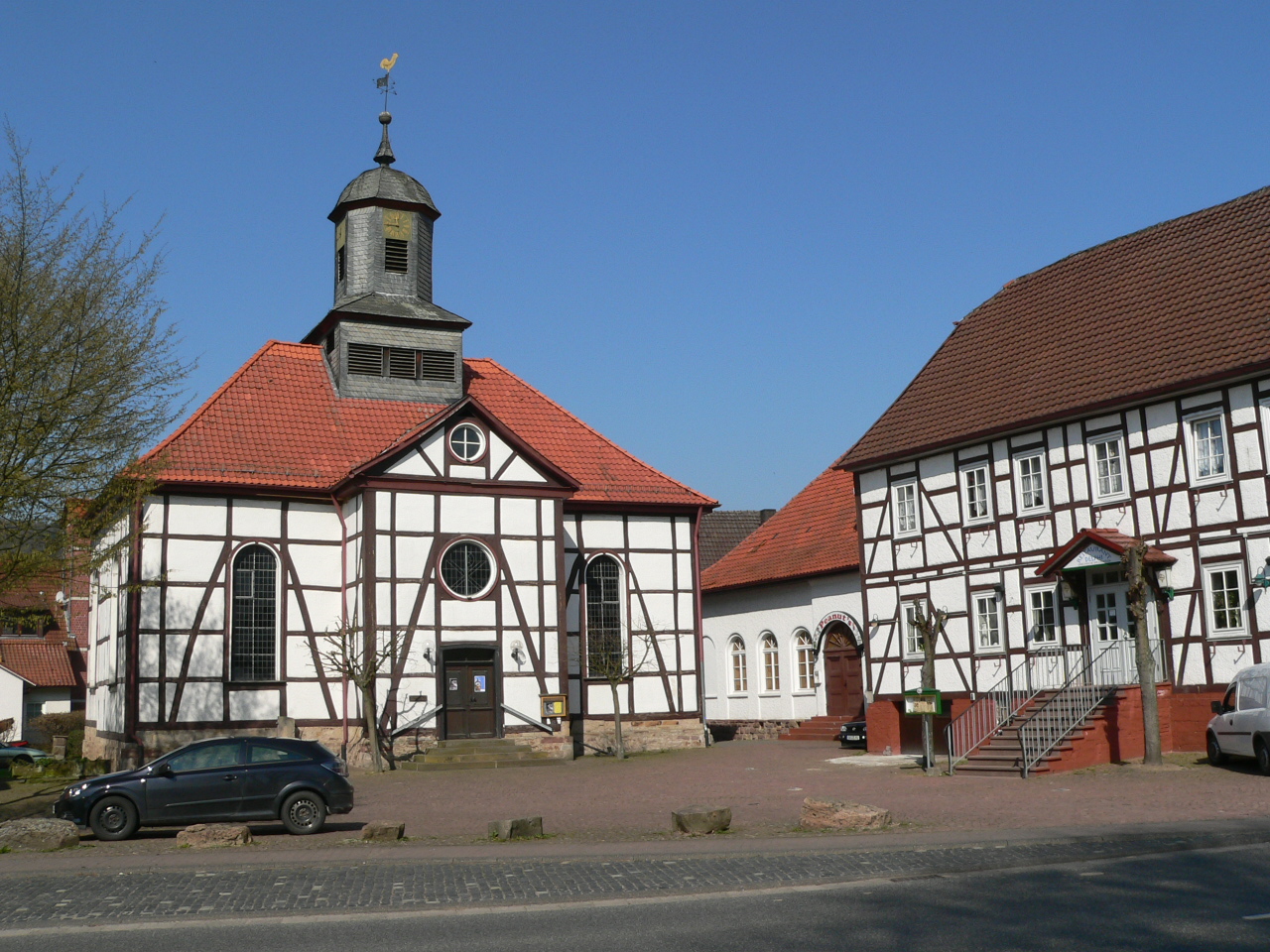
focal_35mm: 36
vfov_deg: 39.7
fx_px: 1321
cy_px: 476
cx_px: 635
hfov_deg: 51.4
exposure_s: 1/500
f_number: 5.6
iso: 80
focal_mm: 6
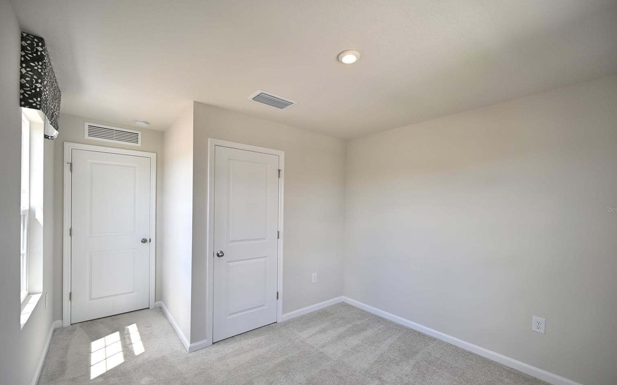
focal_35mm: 15
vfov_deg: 74.6
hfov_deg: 101.4
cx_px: 316
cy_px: 209
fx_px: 252
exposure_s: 1/250
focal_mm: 14
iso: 220
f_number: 4
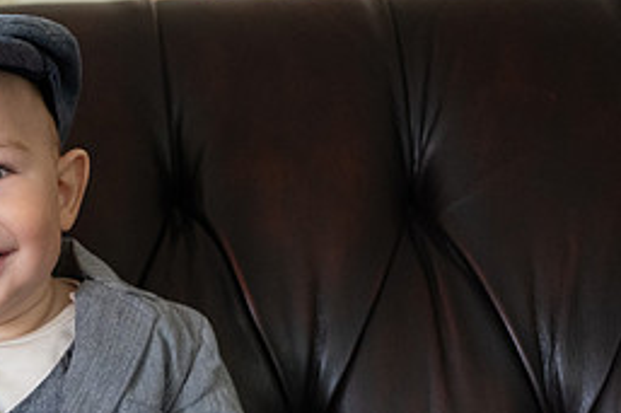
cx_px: -70
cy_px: 414
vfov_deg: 13.6
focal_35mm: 99
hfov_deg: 19.7
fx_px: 1707
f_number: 3.2
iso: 4000
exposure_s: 1/125
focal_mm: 43
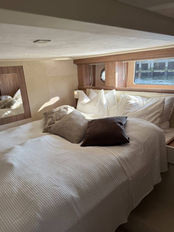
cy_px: 118
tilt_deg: -15.7
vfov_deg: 69.4
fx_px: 168
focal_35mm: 25
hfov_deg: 54.9
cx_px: 86
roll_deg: +2.5
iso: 100
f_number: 1.78
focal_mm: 6.76
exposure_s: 1/121
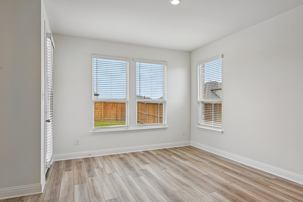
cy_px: 101
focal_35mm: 21
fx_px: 177
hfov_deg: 81.2
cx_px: 152
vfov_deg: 59.5
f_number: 8
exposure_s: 1/250
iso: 400
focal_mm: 21
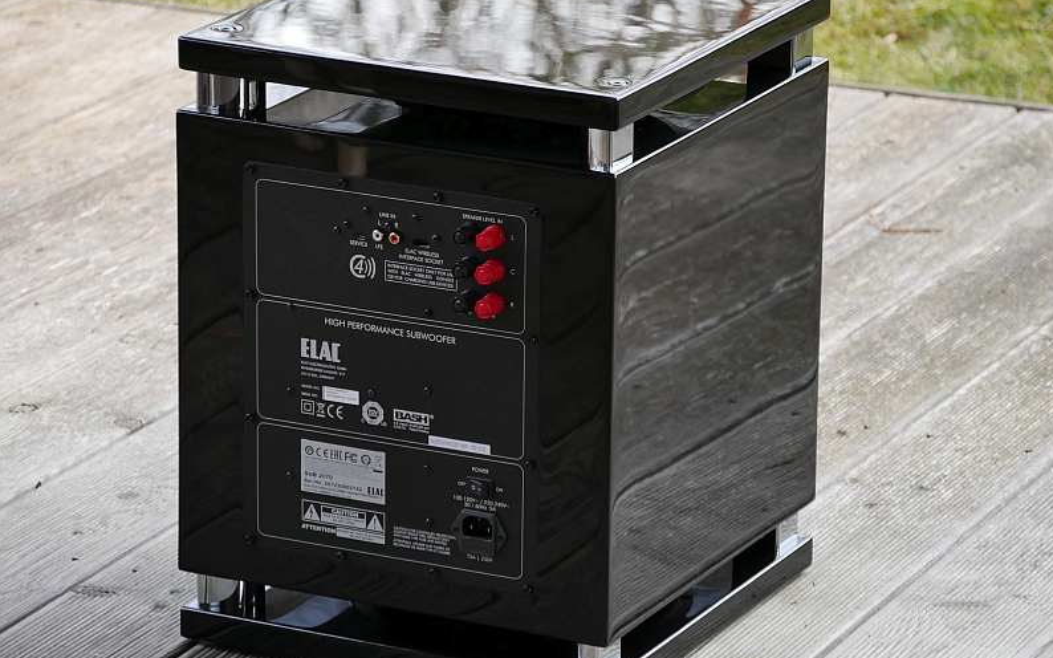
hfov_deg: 11.1
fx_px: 5394
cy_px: 323
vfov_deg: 7.0
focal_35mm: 188
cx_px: 529
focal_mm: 88
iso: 800
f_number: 5.4
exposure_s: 1/200
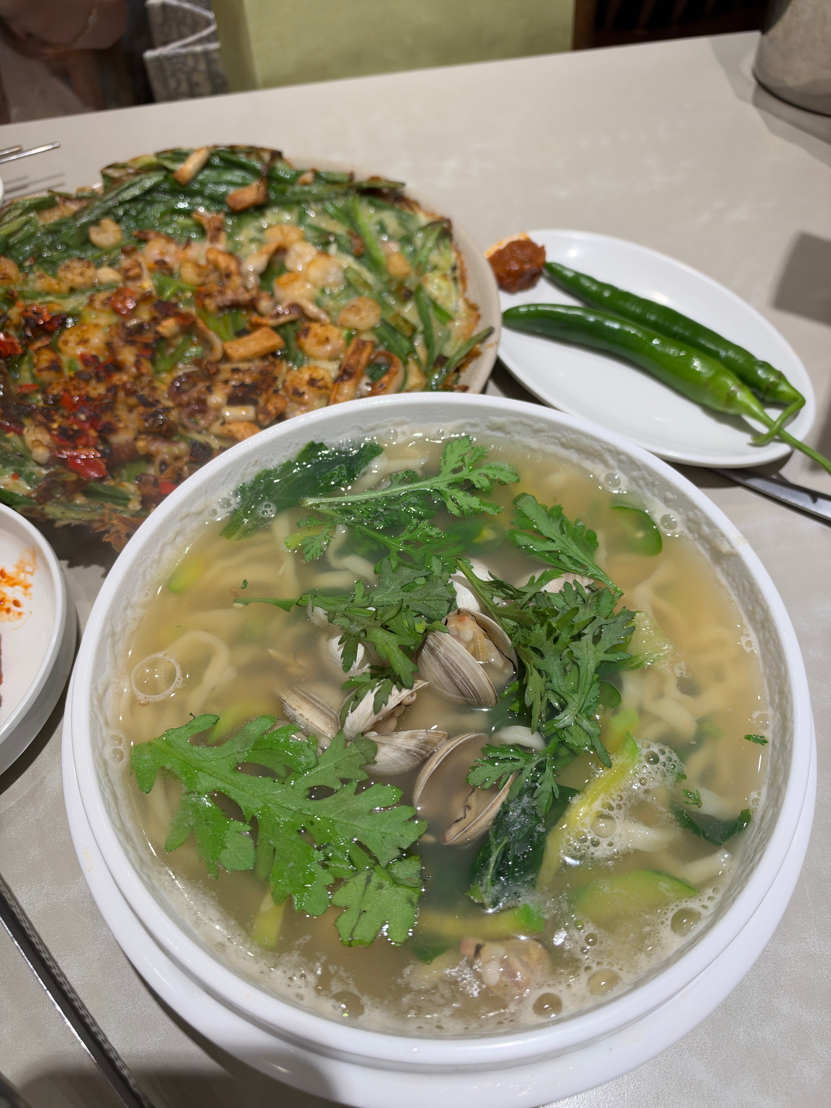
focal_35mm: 24
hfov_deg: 56.8
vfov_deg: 71.6
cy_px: 554
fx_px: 768
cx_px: 416
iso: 125
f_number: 1.8
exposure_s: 1/120
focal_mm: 6.93
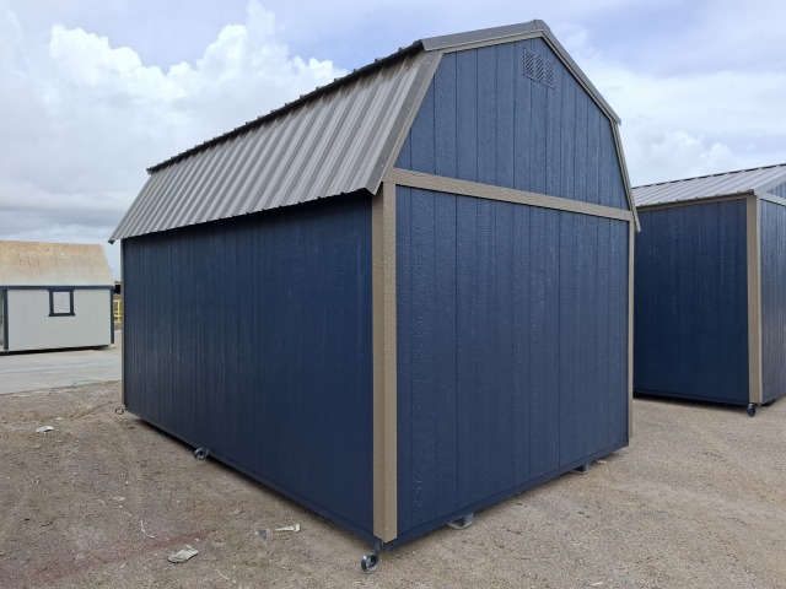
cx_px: 393
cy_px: 294
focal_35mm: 23
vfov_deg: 58.9
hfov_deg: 73.9
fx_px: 522
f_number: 1.8
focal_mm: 5.54
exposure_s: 1/1616
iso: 50
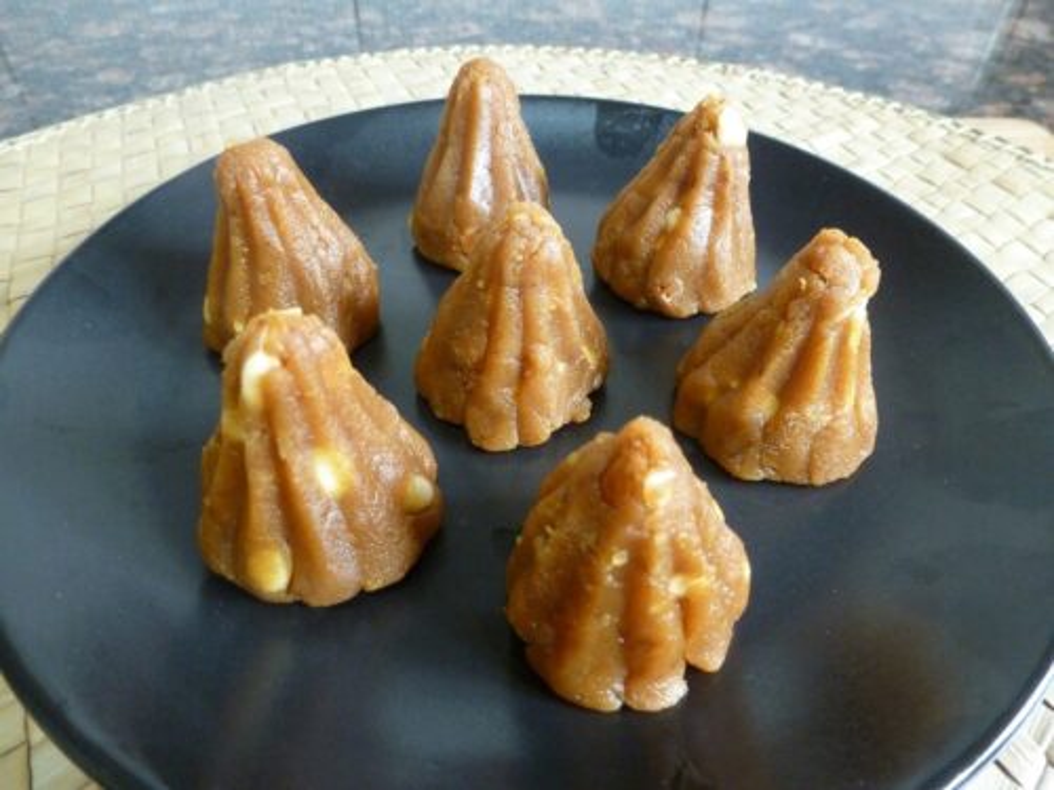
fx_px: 731
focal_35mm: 24
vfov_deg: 56.8
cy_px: 395
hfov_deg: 71.6
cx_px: 527
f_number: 3.3
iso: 400
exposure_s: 1/10
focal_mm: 4.3
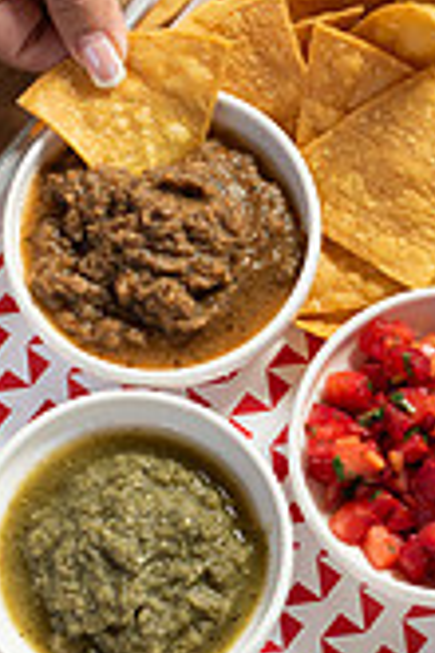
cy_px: 431
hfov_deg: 10.1
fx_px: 2465
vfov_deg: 15.1
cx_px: 265
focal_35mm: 136
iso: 200
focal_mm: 50
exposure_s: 1/250
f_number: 6.3
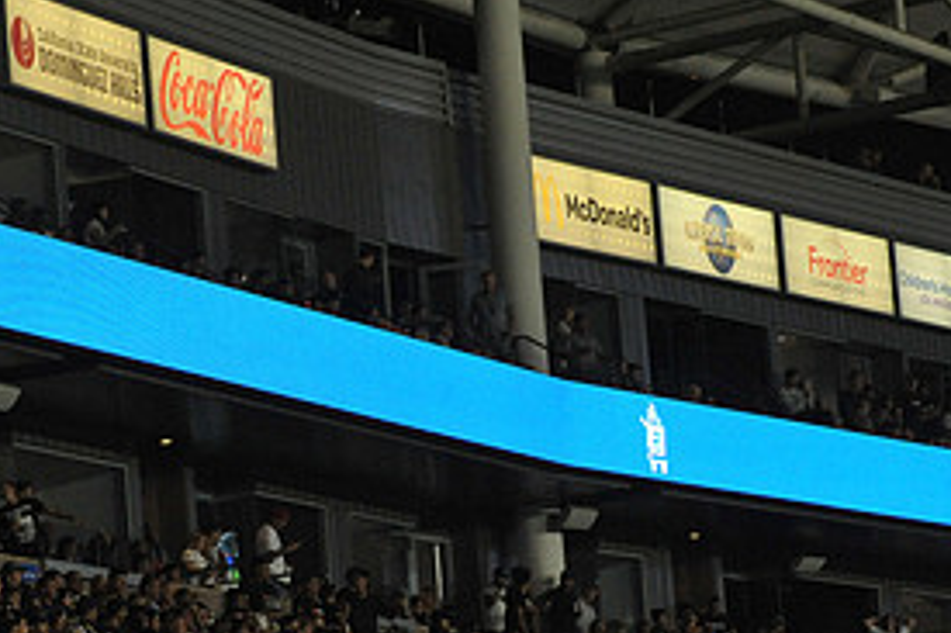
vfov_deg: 5.6
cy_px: 387
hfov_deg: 8.4
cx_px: 443
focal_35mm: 245
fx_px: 6468
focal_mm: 116
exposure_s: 1/250
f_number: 8
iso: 3200
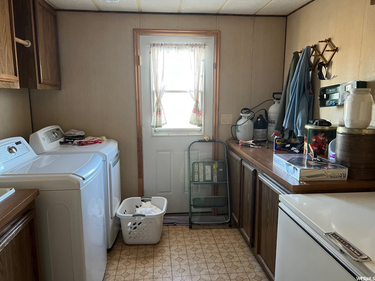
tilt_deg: -9.5
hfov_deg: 67.3
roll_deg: +0.0
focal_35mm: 26
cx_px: 188
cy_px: 140
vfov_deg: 53.1
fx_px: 282
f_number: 1.5
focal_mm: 5.7
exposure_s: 1/60
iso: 200
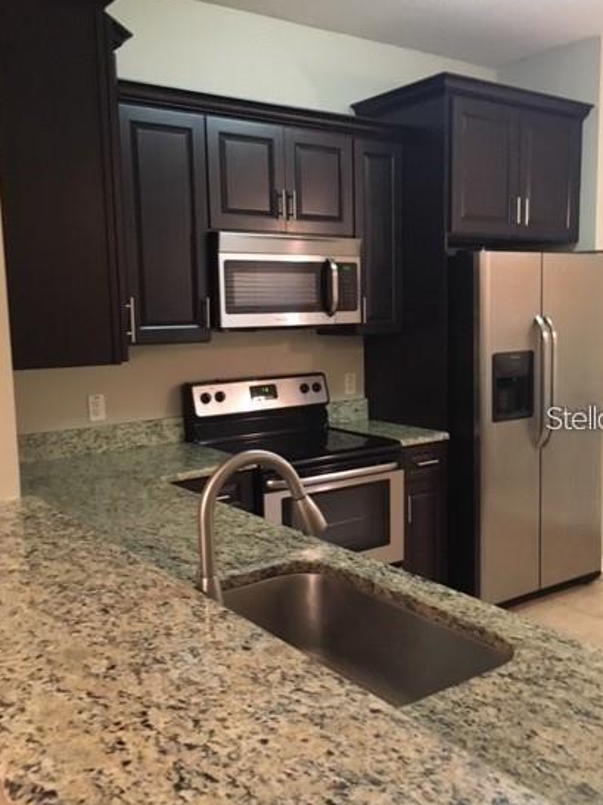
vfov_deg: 54.0
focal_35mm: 34
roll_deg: +0.8
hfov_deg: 41.7
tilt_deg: -6.1
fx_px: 790
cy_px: 417
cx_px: 332
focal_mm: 4.15
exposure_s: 1/15
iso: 250
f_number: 2.2
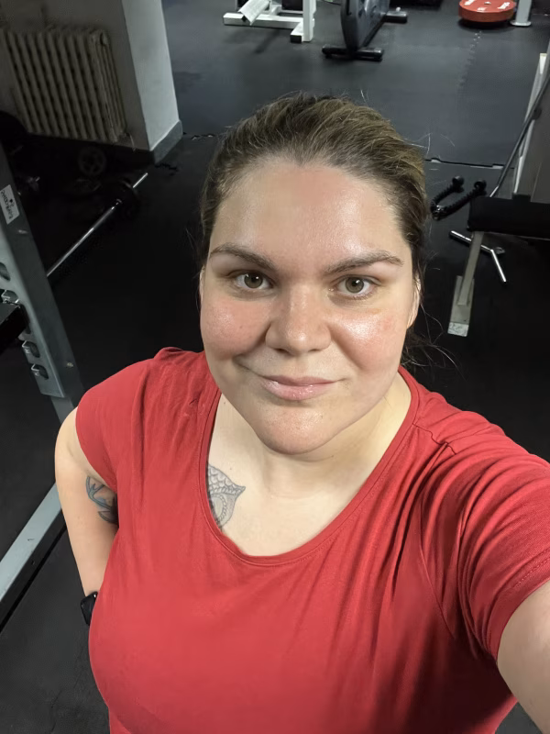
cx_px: 275
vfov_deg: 60.0
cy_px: 367
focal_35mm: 30
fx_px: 636
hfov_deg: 46.8
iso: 320
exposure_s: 1/50
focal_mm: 2.71
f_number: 2.2
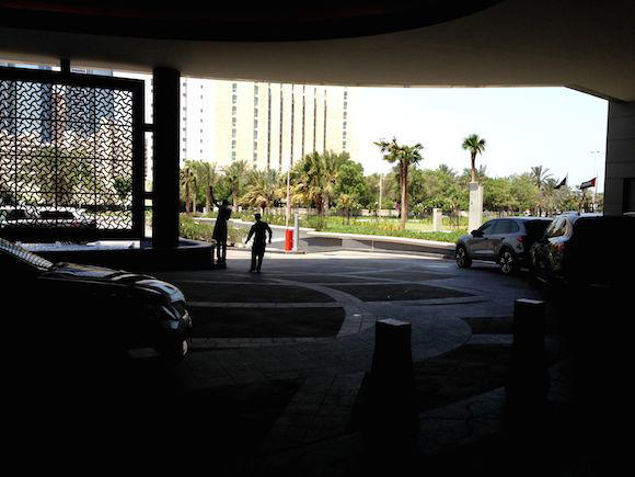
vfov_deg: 42.9
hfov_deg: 55.4
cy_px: 238
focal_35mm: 33
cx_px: 318
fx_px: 605
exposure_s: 1/1085
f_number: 2.4
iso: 50
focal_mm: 4.12
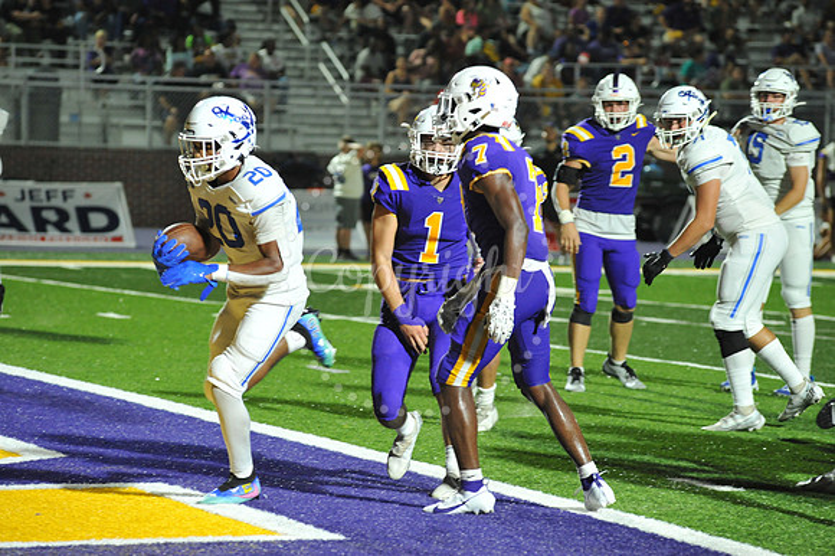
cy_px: 278
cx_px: 418
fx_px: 4636
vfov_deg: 6.9
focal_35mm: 200
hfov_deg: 10.3
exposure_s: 1/320
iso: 4000
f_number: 5.6
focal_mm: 200
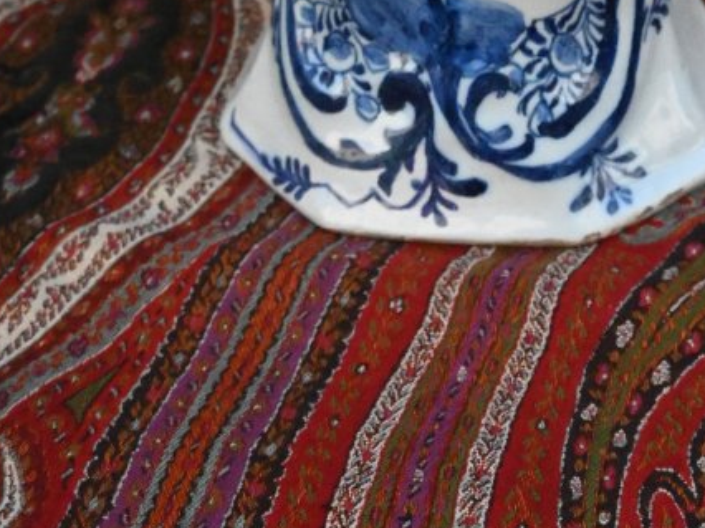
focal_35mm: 104
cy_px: -379
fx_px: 2110
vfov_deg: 13.1
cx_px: 508
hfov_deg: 18.9
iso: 8000
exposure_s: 1/4000
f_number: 6.3
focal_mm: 25.5
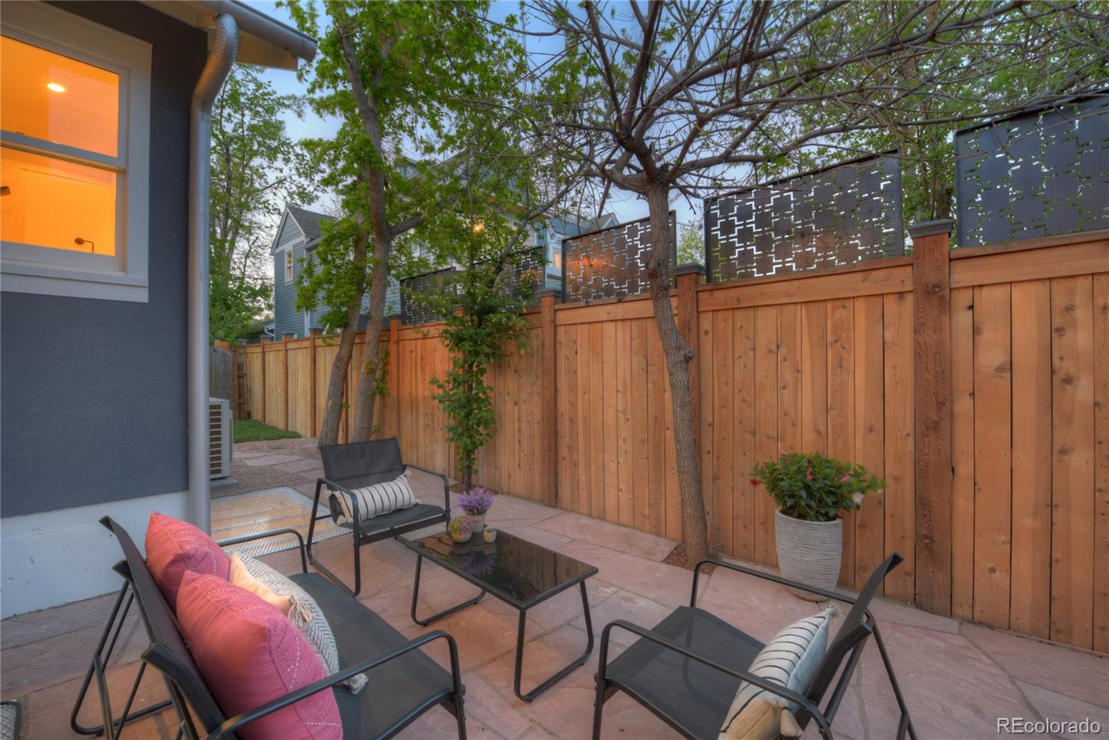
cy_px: 370
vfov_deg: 77.3
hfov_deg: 100.4
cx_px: 554
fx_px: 462
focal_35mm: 15
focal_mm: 15
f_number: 8
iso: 400
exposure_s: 1/3.33
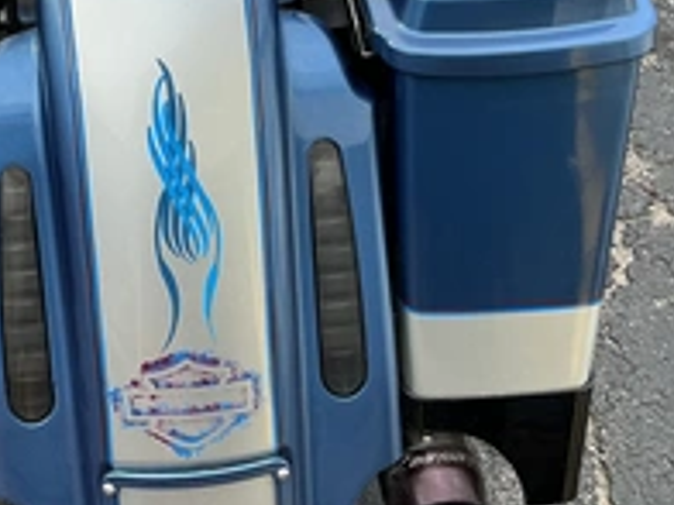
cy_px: 244
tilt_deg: -46.5
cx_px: 162
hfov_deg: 33.1
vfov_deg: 25.7
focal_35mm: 57
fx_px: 1110
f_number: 1.8
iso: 25
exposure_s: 1/188
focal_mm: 3
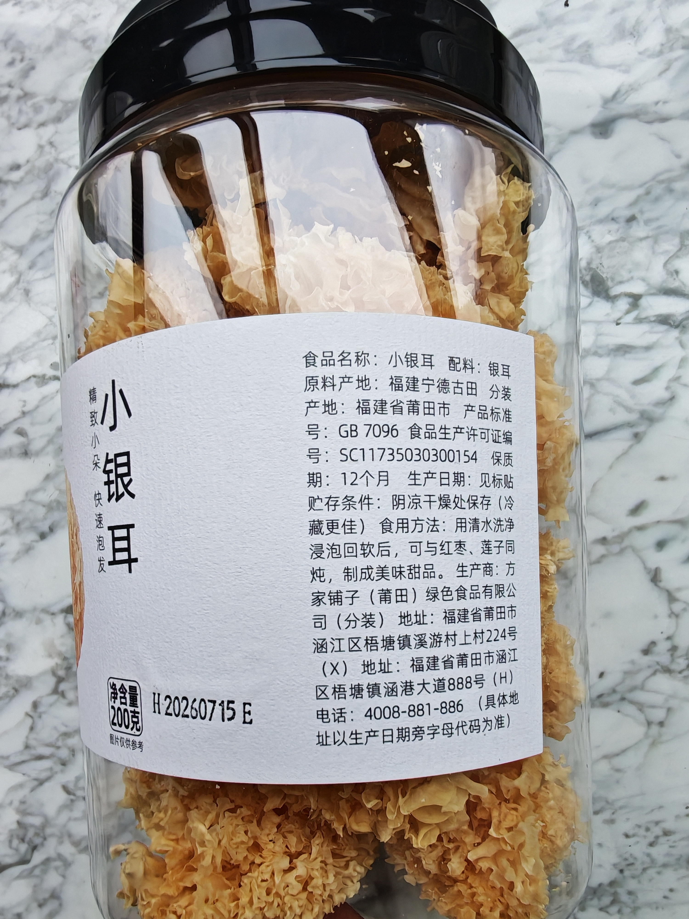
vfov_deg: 71.6
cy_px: 460
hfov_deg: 56.8
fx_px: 637
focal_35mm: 24
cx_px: 344
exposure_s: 1/100
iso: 160
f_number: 2.2
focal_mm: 1.96
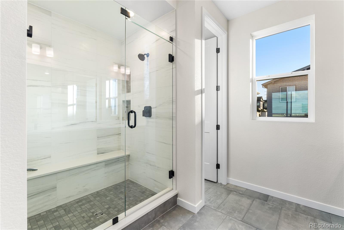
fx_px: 158
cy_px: 115
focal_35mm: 16
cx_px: 172
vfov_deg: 72.0
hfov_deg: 95.0
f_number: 8
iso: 160
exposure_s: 1/8
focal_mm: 16.5
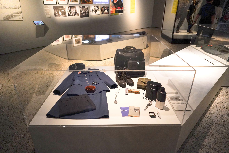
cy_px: 76
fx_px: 153
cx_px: 114
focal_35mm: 24
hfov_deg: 73.7
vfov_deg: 53.1
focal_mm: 24
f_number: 3.2
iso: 3200
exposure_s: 1/80
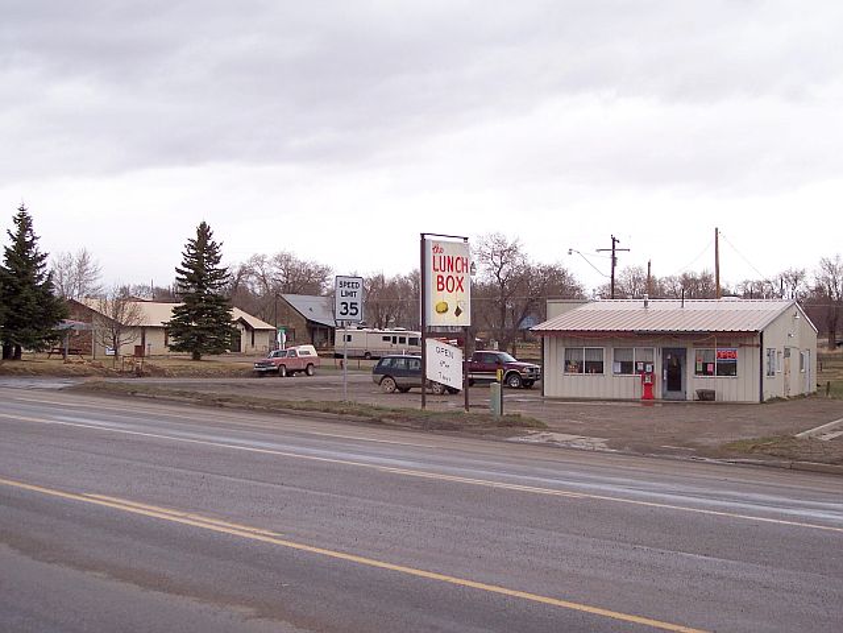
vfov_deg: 28.0
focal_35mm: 52
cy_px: 316
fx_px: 1266
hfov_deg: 36.8
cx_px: 422
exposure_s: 1/250
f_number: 4
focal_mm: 10.7
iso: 100
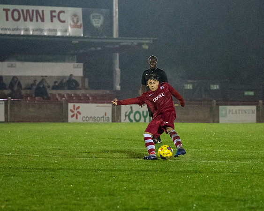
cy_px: 94
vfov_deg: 7.1
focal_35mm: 219
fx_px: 1712
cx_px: 155
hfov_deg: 8.8
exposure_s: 1/1250
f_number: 2.8
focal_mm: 110
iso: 6400
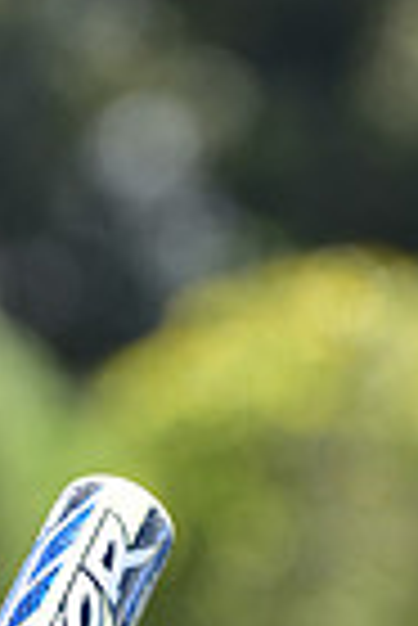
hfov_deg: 1.7
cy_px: 1103
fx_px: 14471
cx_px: -285
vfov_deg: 2.5
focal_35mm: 833
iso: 80
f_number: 4.5
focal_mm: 200
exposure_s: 1/200
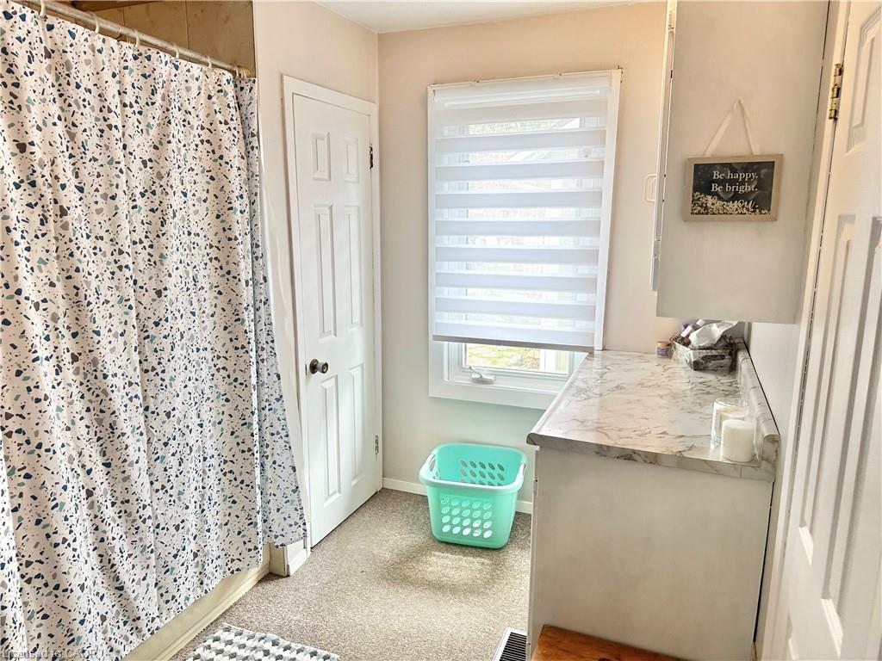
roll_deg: +2.1
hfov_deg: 71.6
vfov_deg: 56.8
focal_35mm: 24
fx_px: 612
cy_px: 330
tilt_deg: -7.6
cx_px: 441
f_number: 1.78
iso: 100
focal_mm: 6.86
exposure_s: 1/120
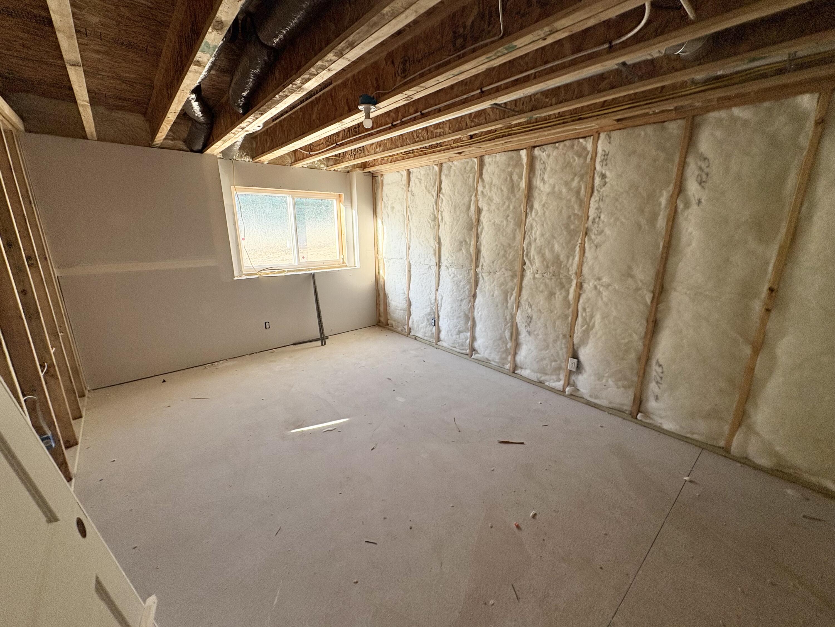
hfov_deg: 102.1
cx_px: 418
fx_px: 338
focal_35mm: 14
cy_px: 314
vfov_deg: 85.7
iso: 125
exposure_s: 1/140
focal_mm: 2.22
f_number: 2.2
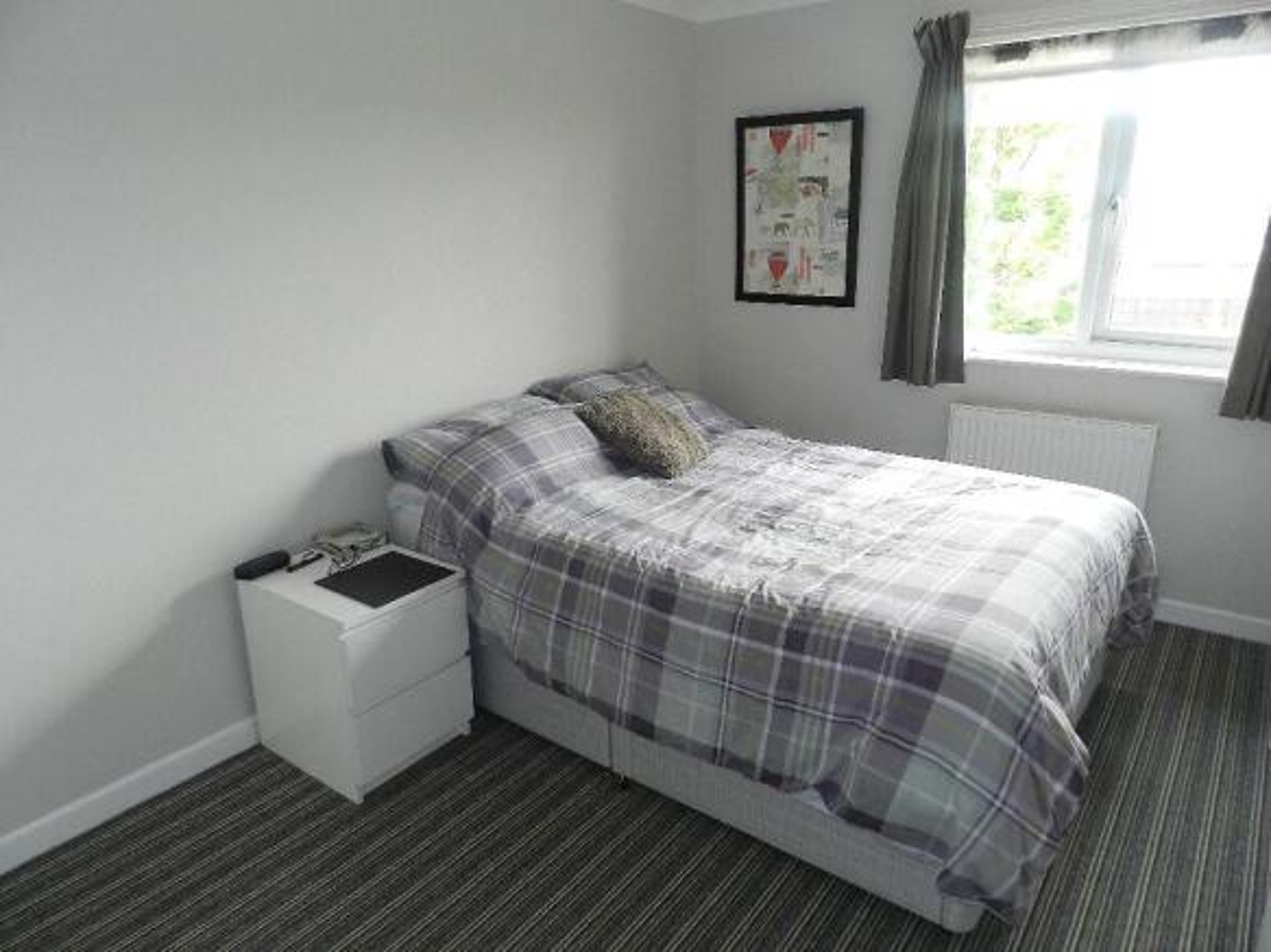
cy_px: 476
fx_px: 844
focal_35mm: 23
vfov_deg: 58.9
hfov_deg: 73.9
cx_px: 636
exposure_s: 1/30
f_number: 3.4
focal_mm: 4
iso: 200
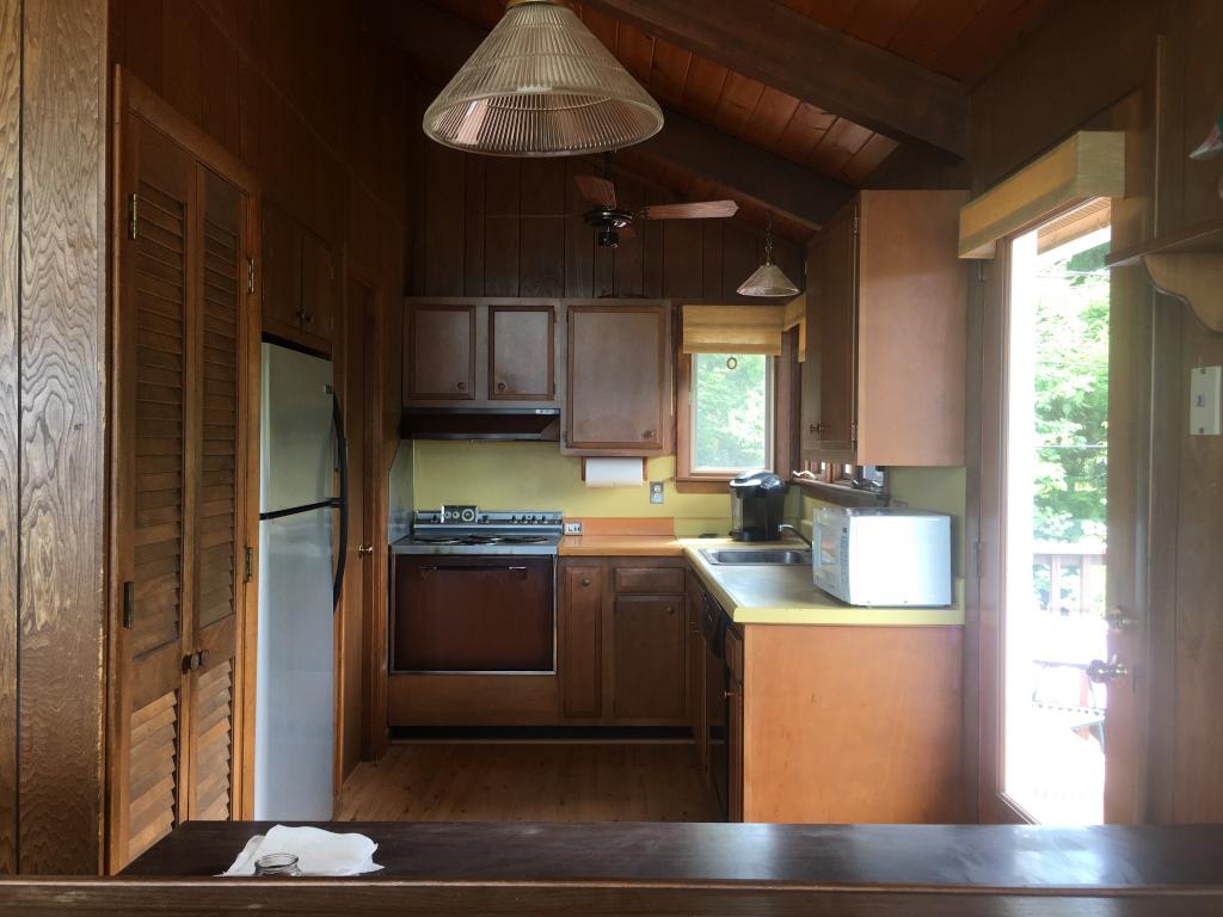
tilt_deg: +0.3
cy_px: 458
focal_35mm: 29
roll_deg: -0.8
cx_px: 612
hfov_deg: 61.7
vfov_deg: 48.2
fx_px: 1025
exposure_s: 1/40
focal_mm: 4.15
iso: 32
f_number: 2.2
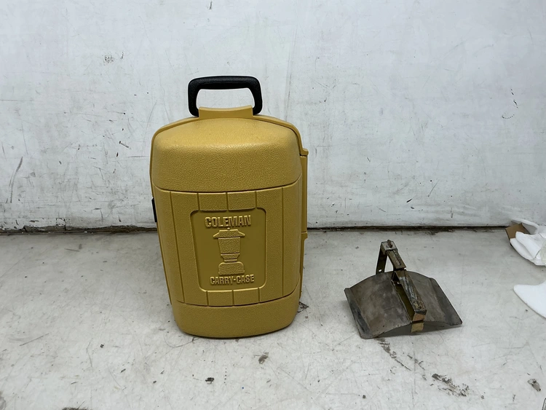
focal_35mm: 28
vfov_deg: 49.8
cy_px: 205
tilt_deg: -18.7
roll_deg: +0.1
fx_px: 442
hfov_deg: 63.4
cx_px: 273
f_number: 1.8
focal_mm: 3
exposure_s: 1/120
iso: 32
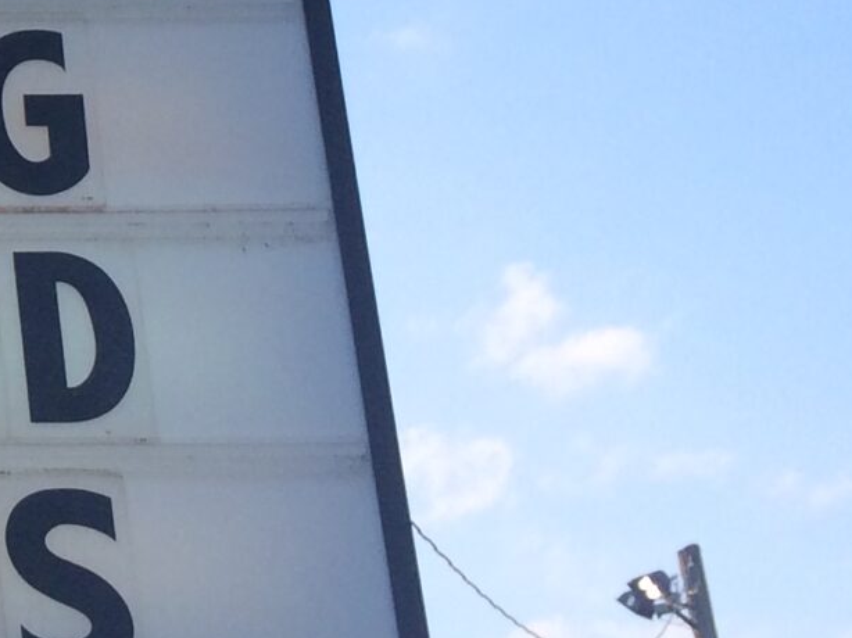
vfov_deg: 11.9
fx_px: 2977
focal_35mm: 121
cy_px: -212
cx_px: -638
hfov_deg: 14.5
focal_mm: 4.15
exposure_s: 1/838
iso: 32
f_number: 2.2
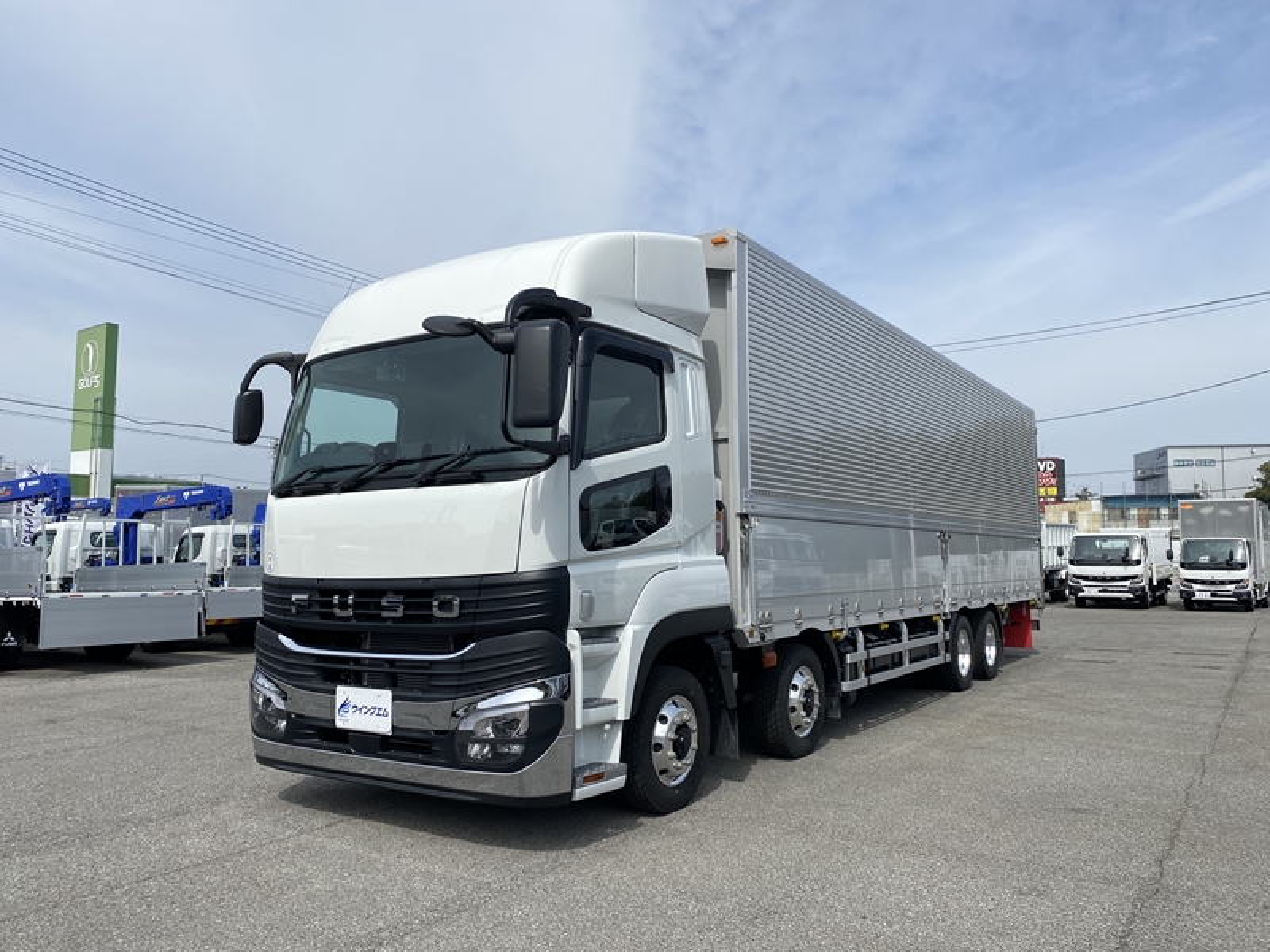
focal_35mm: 26
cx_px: 635
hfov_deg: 67.3
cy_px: 476
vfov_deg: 53.1
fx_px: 954
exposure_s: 1/3984
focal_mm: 4.25
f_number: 1.8
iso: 32
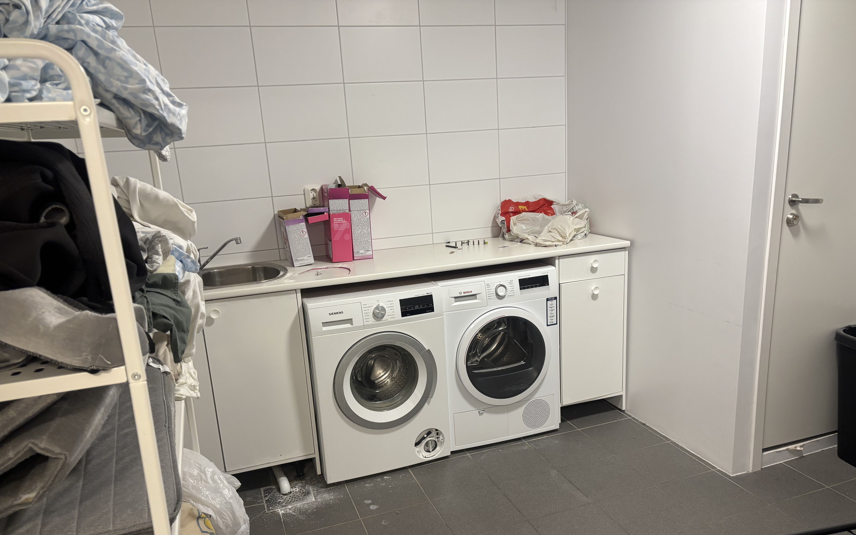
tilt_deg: -15.4
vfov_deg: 44.3
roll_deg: +3.4
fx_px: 653
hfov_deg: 66.5
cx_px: 433
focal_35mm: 28
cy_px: 324
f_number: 1.6
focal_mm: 5.96
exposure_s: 1/50
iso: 200
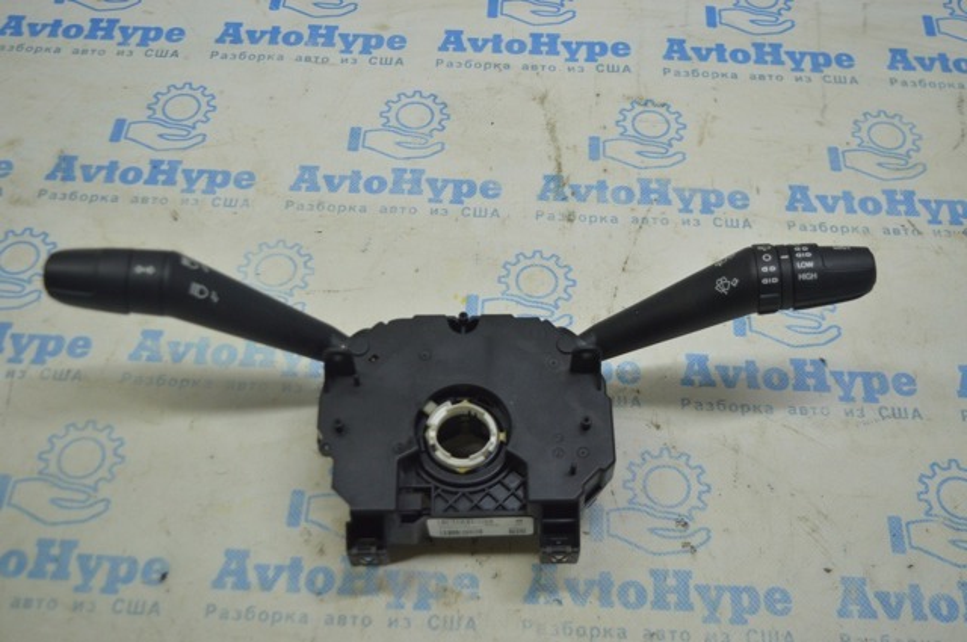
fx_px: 1086
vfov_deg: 32.9
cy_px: 321
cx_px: 484
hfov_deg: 48.0
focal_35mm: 40
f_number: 4
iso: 400
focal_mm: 27
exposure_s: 1/80
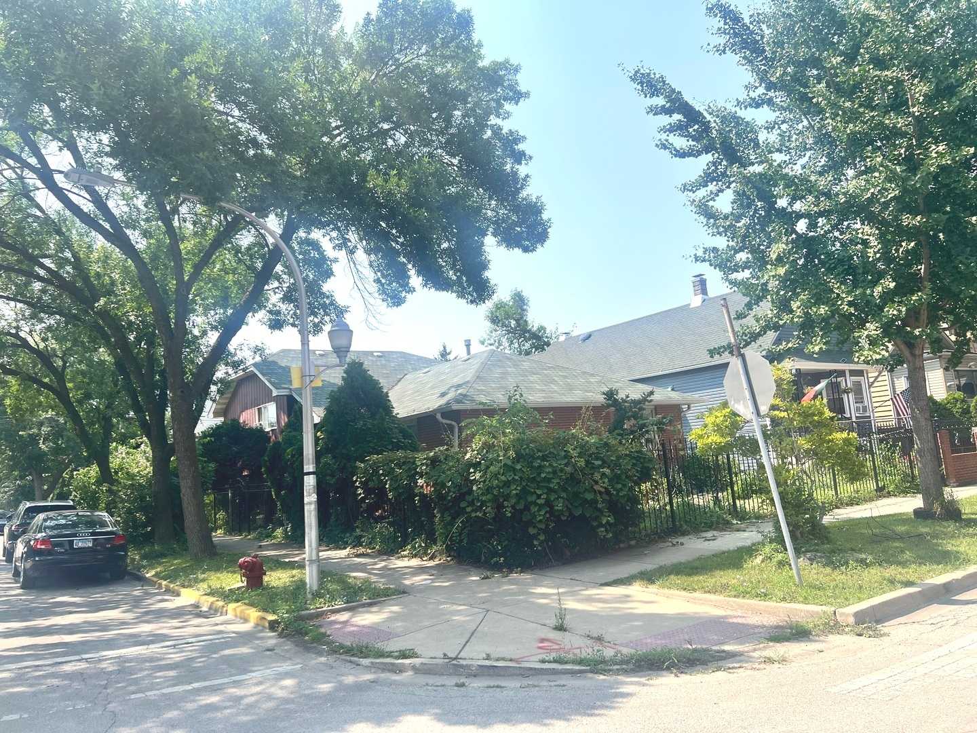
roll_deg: +4.8
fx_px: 734
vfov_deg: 53.1
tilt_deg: +5.1
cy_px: 366
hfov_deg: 67.3
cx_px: 488
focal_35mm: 26
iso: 50
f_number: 1.5
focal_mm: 5.7
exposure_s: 1/2841
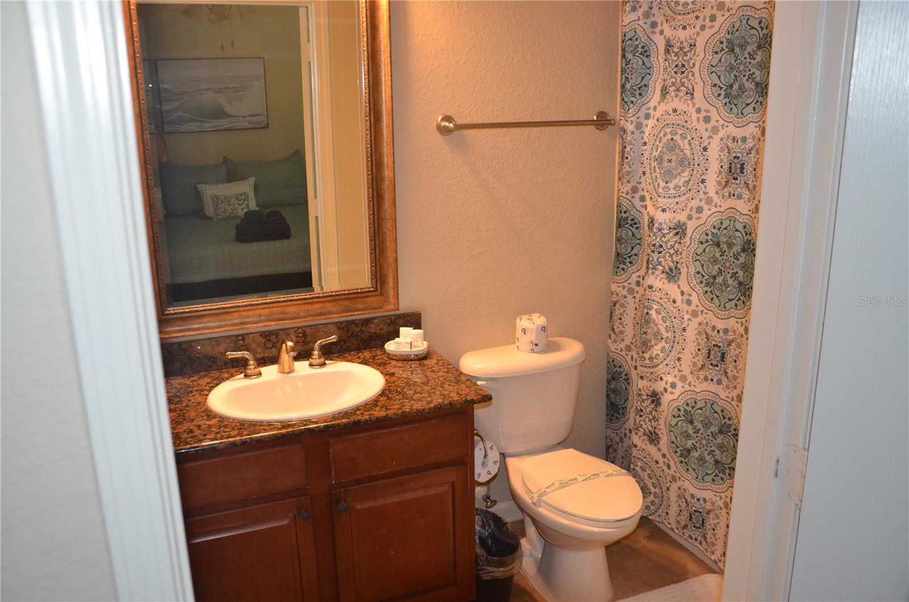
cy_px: 301
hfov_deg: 59.6
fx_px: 794
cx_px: 454
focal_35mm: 32
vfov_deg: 41.5
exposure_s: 1/60
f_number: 3.8
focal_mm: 21
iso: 800
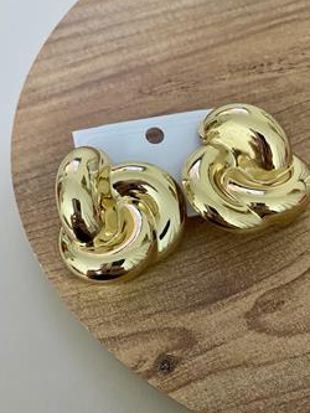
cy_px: 230
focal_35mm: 31
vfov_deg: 58.2
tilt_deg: -61.3
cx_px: 161
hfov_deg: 45.5
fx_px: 370
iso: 500
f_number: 1.8
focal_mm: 4.25
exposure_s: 1/33
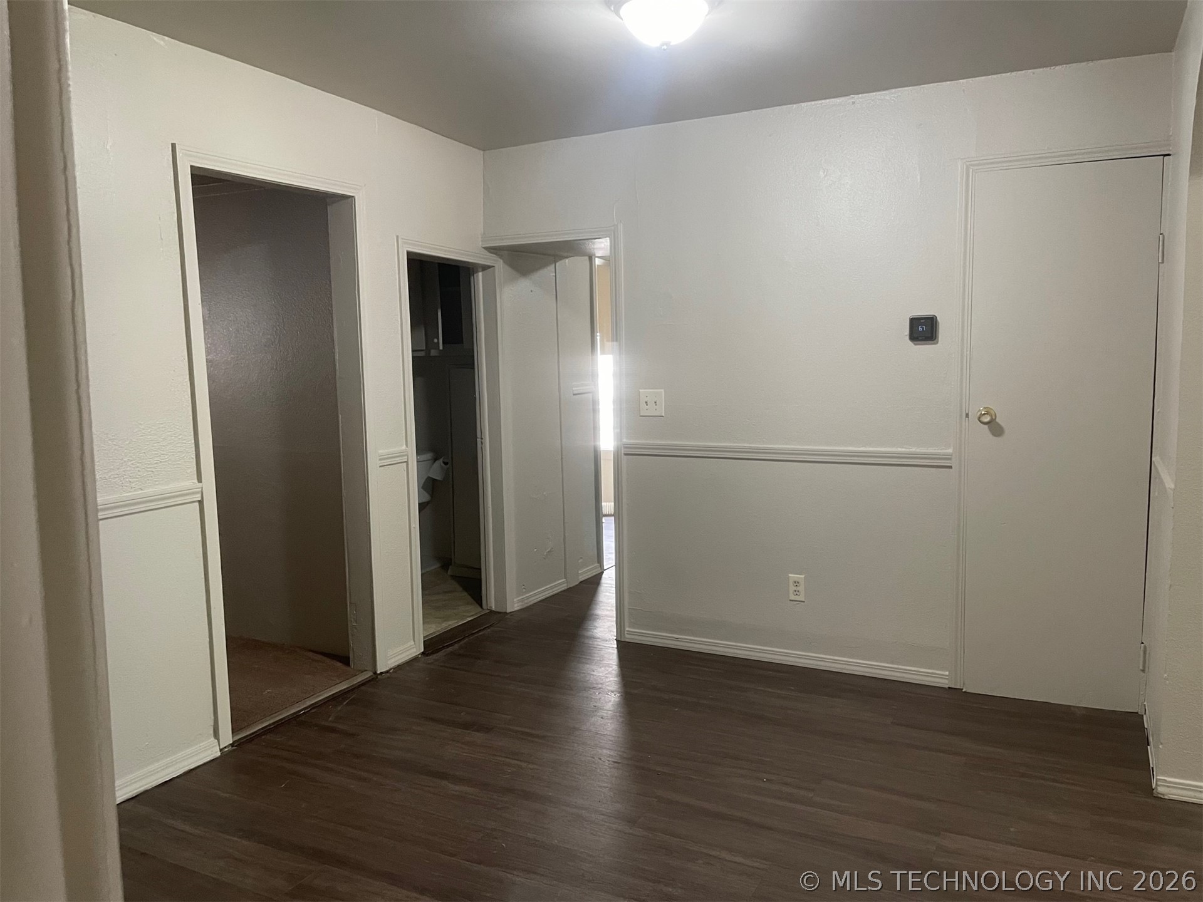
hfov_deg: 67.3
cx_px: 602
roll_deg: +0.7
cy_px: 451
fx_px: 904
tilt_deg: -6.7
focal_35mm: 26
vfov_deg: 53.1
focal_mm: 4.2
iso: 320
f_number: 1.6
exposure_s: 1/60
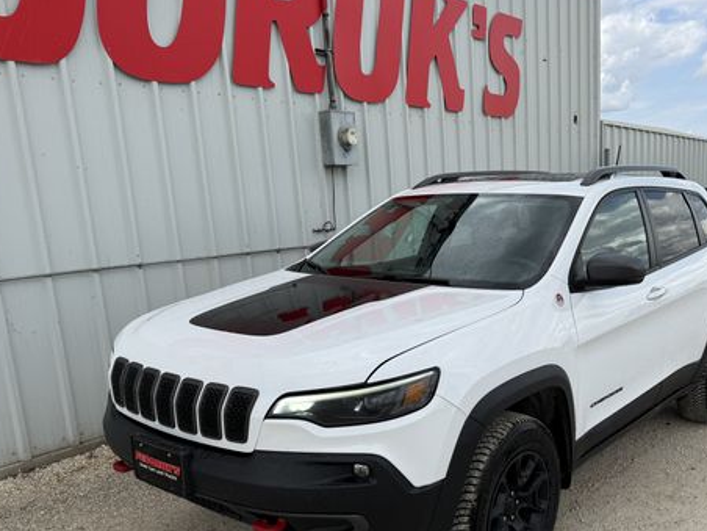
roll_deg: +3.5
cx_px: 427
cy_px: 359
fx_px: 694
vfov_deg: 41.2
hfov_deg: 53.5
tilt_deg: -11.8
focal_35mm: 34
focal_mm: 6.76
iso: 80
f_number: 1.78
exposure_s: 1/3584
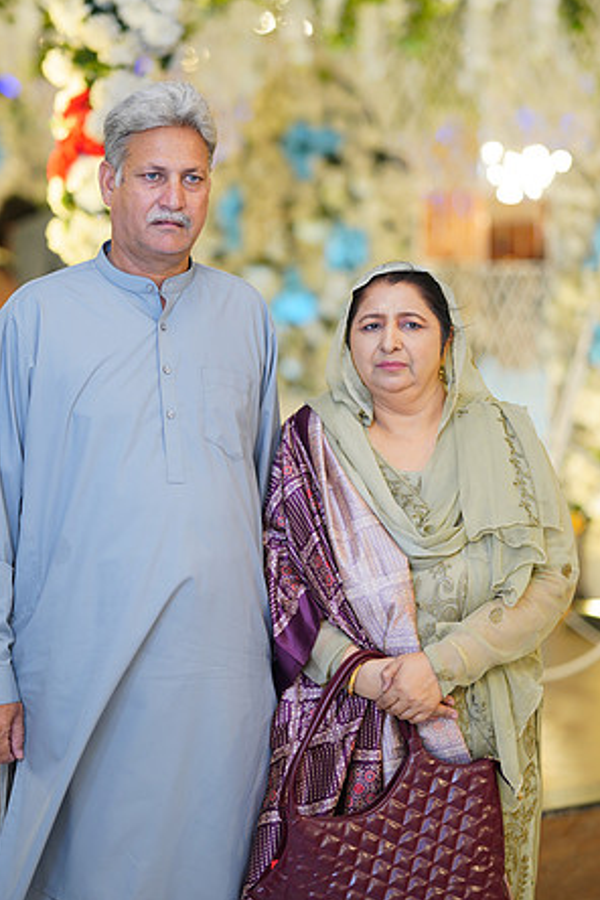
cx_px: 262
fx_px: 2775
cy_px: 389
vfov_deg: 18.4
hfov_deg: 12.3
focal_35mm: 111
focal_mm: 85
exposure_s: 1/200
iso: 100
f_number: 1.6
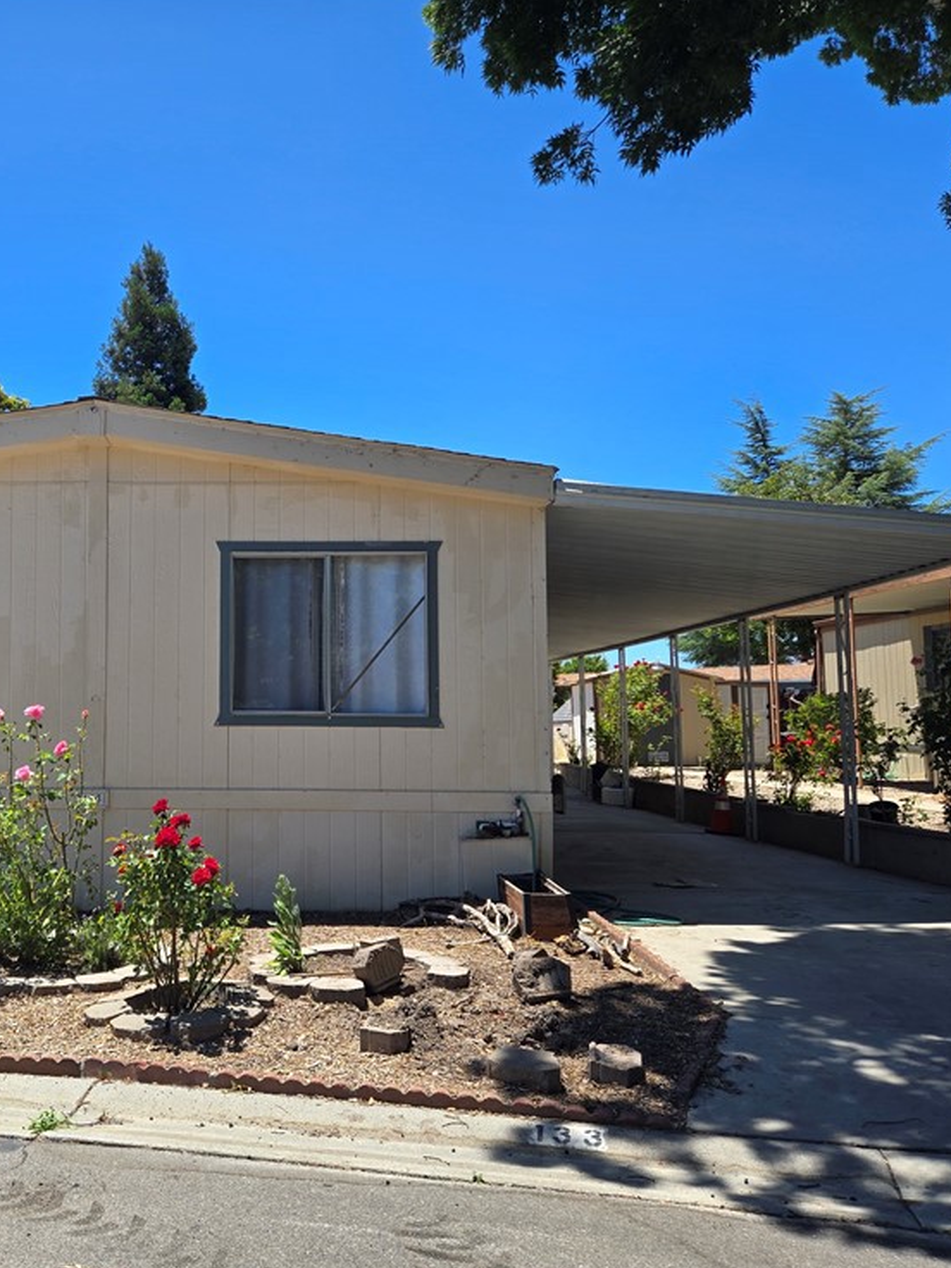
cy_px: 648
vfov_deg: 56.8
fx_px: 1172
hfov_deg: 42.4
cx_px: 202
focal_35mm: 32
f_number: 1.8
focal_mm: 5.4
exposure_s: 1/1336
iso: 25
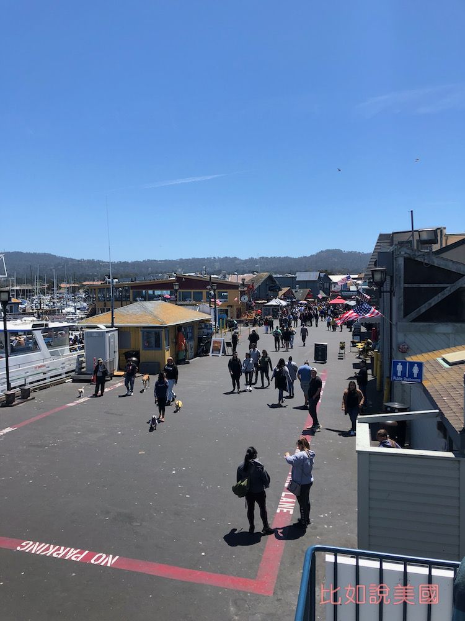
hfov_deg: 49.7
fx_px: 502
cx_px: 232
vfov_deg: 63.4
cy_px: 310
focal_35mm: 28
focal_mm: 3.99
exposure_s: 1/1869
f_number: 1.8
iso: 20
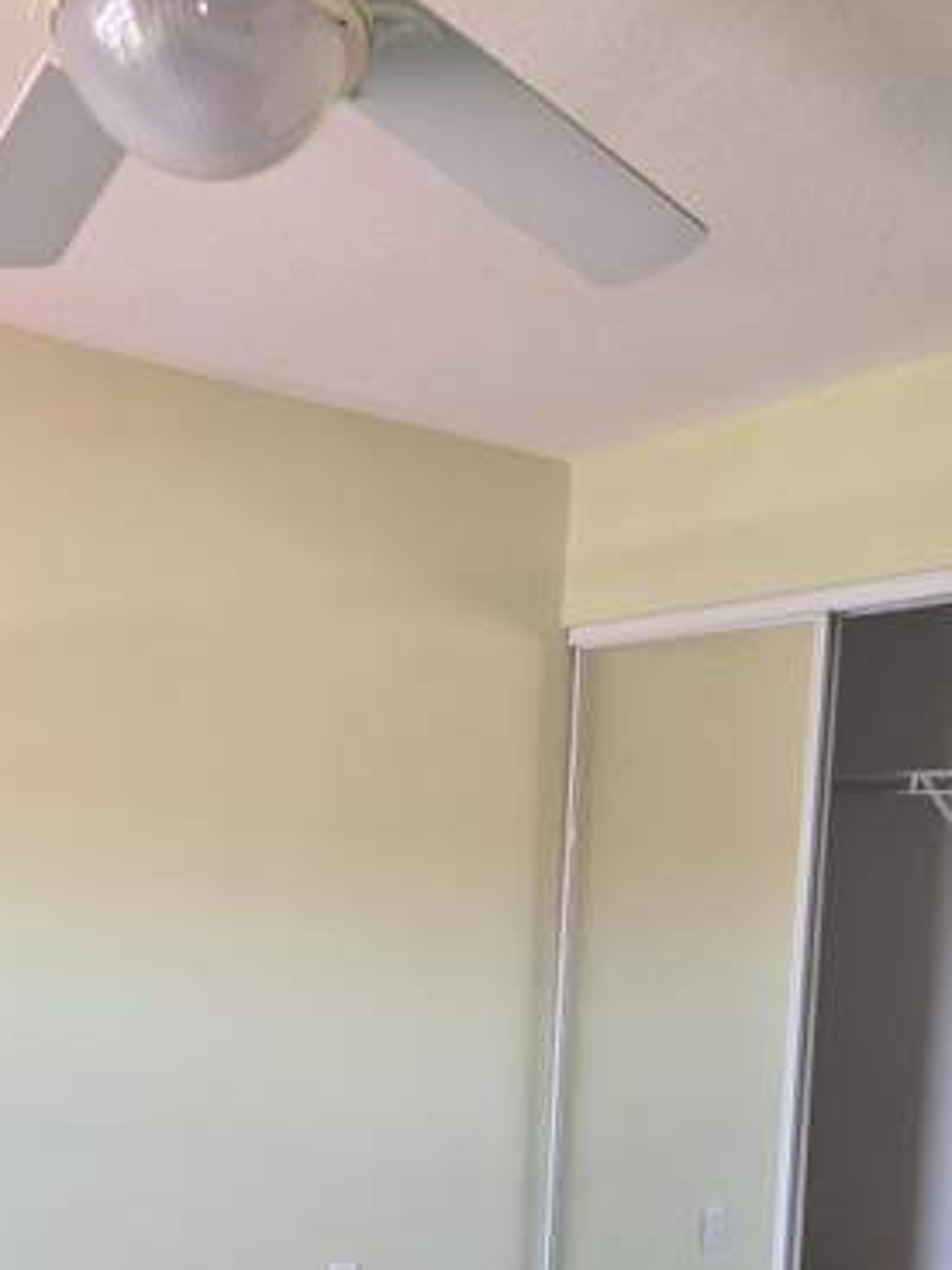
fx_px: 1467
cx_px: 428
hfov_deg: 35.9
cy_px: 959
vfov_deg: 45.1
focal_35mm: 40
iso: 64
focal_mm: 5.4
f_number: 1.8
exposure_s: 1/60
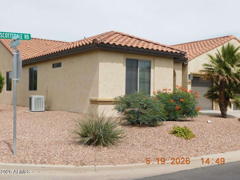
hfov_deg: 42.1
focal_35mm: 45
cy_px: 90
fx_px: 312
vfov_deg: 32.2
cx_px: 120
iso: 125
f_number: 3.7
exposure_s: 1/1250
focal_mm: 8
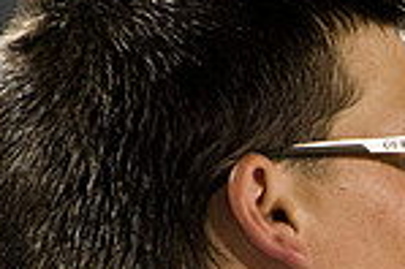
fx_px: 12226
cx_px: 693
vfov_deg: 1.3
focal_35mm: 1088
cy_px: 310
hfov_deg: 1.9
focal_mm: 280
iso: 4000
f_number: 4
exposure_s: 1/80
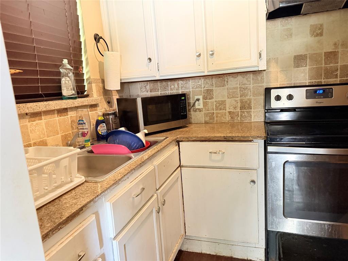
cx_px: 174
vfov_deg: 56.8
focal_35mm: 24
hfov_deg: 71.6
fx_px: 241
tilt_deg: -11.7
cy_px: 130
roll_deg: +3.1
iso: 800
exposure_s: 1/60
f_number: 1.78
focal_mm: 6.76
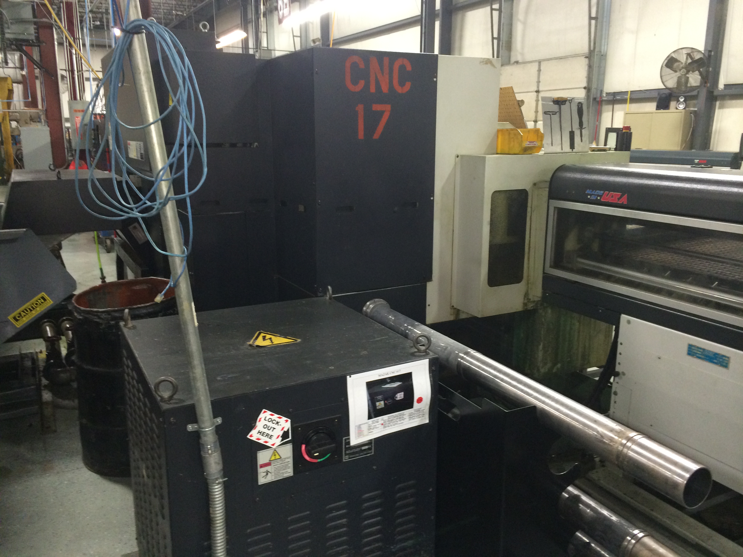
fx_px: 644
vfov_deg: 46.8
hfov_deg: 60.0
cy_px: 278
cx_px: 372
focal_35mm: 30
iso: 250
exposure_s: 1/24
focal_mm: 4.12
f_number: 2.2
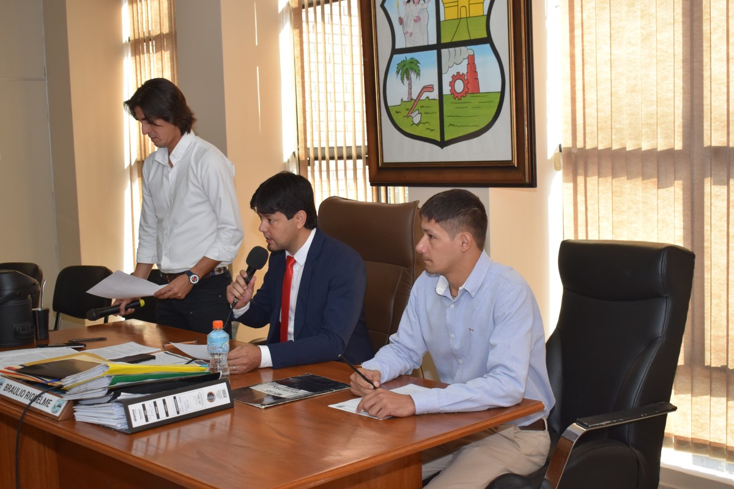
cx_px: 367
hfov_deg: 41.1
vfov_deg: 28.1
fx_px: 979
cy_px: 244
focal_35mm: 48
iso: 720
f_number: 5.6
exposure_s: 1/125
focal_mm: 32
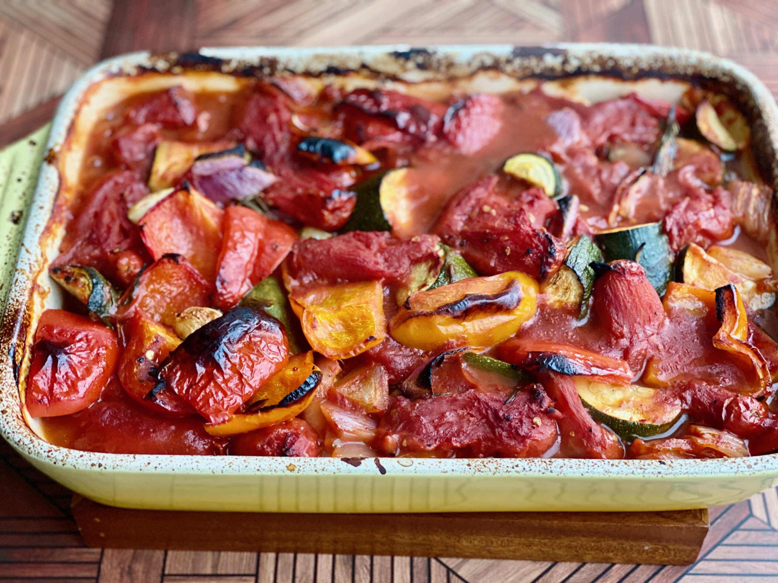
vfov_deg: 28.0
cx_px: 389
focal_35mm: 52
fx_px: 1169
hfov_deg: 36.8
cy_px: 292
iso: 250
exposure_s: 1/40
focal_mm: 6
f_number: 2
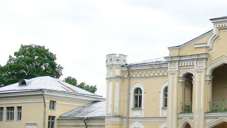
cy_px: 90
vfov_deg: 14.7
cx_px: 213
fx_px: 494
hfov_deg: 25.0
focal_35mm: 82
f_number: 3.5
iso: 50
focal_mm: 6.3
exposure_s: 1/120
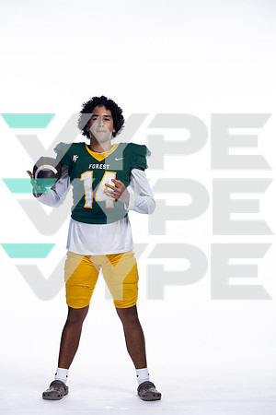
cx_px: 138
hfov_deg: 12.5
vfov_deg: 18.6
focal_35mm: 110
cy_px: 208
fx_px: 1265
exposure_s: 1/250
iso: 400
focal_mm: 110
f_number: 6.3
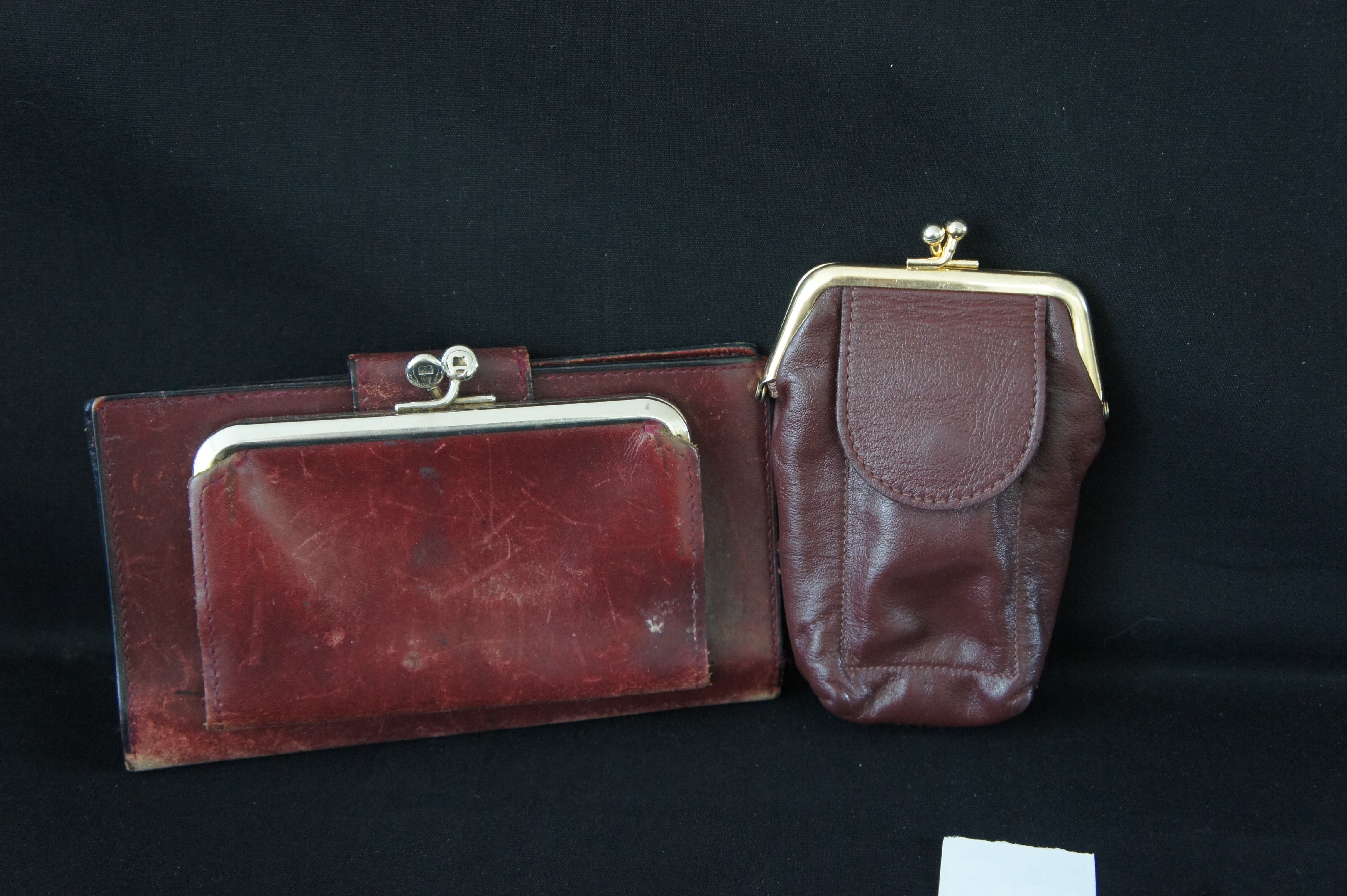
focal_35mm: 42
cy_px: 448
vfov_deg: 31.9
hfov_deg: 46.4
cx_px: 674
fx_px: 1571
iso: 1600
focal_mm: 28
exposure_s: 1/10
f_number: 4
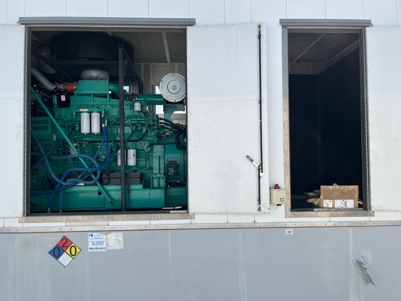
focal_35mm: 26
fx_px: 301
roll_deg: +0.5
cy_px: 150
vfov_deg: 53.1
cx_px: 200
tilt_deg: +0.3
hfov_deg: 67.3
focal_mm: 5.1
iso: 50
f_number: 1.6
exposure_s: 1/3876
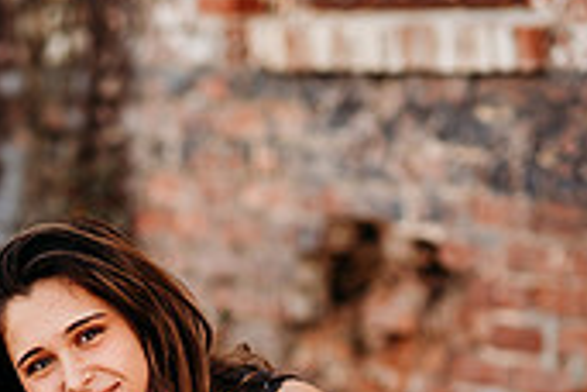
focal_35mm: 224
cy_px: 612
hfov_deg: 9.2
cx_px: 89
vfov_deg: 6.1
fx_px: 3652
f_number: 2.2
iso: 100
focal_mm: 85
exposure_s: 1/640
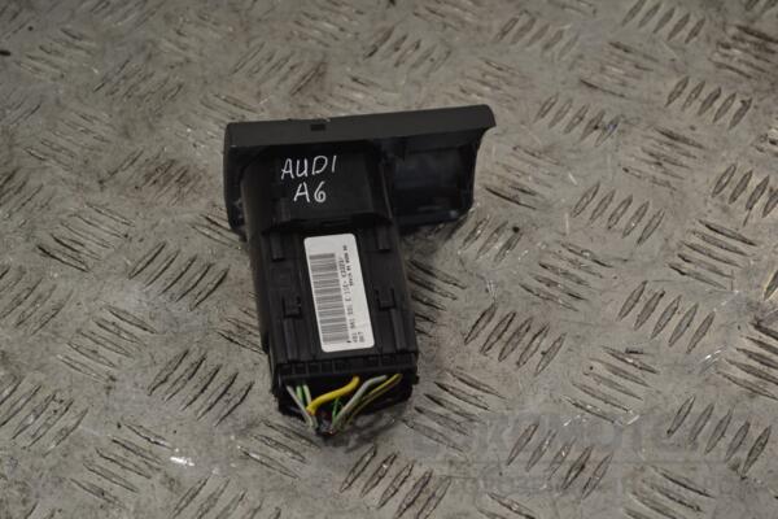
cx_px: 389
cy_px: 260
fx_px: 1783
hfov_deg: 24.6
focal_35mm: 82
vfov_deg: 16.6
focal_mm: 55
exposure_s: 1/125
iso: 360
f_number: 5.6
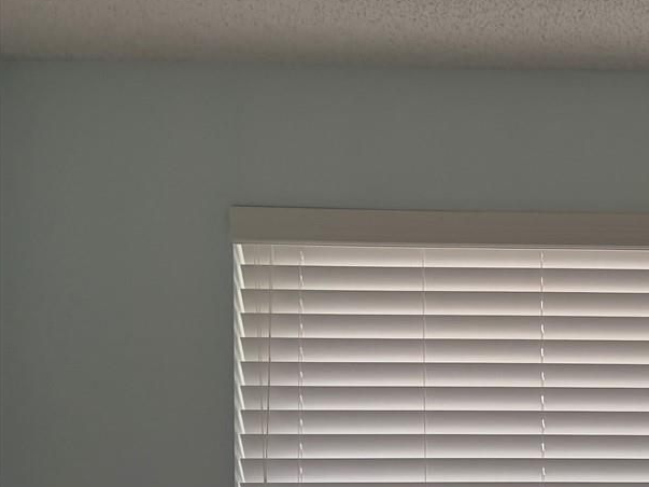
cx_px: 857
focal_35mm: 69
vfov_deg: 19.9
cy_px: 596
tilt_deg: +1.8
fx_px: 1293
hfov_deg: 24.4
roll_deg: +1.3
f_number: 1.6
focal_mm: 5.96
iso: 50
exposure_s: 1/673
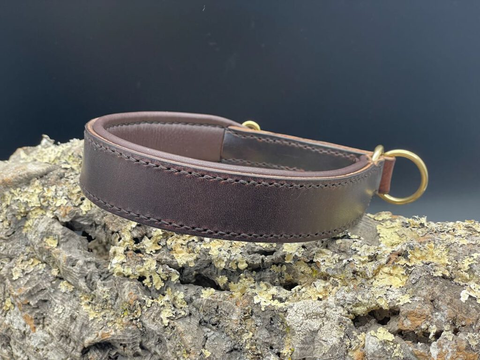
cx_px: 240
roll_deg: +2.6
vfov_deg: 28.0
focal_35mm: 52
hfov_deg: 36.8
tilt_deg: -25.4
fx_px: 721
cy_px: 180
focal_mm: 6
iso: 100
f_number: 2
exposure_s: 1/99
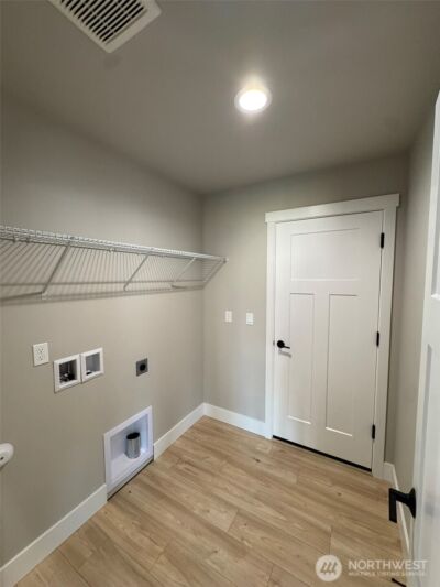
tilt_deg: -4.8
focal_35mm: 14
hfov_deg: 85.7
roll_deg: -0.1
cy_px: 294
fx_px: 237
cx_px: 220
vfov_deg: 102.1
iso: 400
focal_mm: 2.22
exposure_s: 1/120
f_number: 2.2
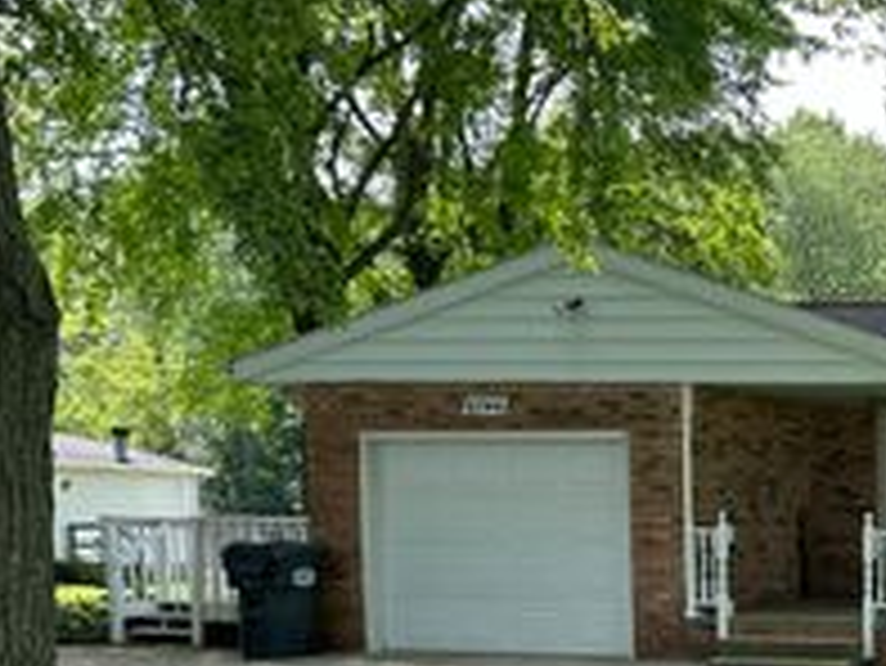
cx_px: 1034
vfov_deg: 21.4
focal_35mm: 66
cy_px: 682
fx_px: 1690
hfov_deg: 26.4
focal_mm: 5.7
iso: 50
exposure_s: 1/611
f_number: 1.5
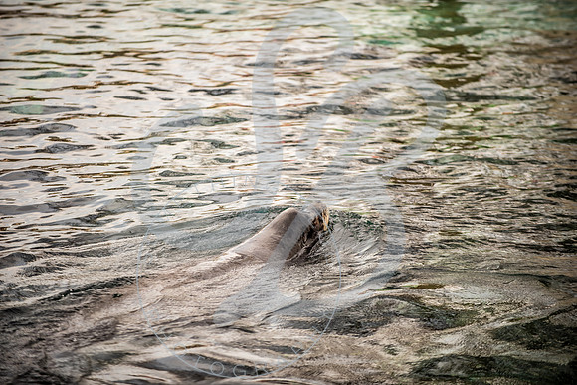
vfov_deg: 6.9
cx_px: 288
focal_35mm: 200
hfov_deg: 10.3
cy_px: 192
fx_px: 3206
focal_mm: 200
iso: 100
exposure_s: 1/400
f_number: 2.8
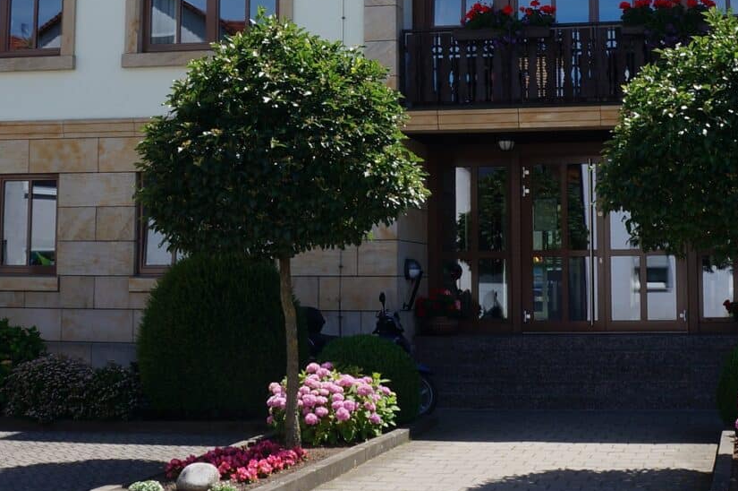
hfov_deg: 30.1
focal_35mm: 67
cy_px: 66
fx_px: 1372
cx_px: 415
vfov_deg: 19.9
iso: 100
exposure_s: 1/80
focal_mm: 18
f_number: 11
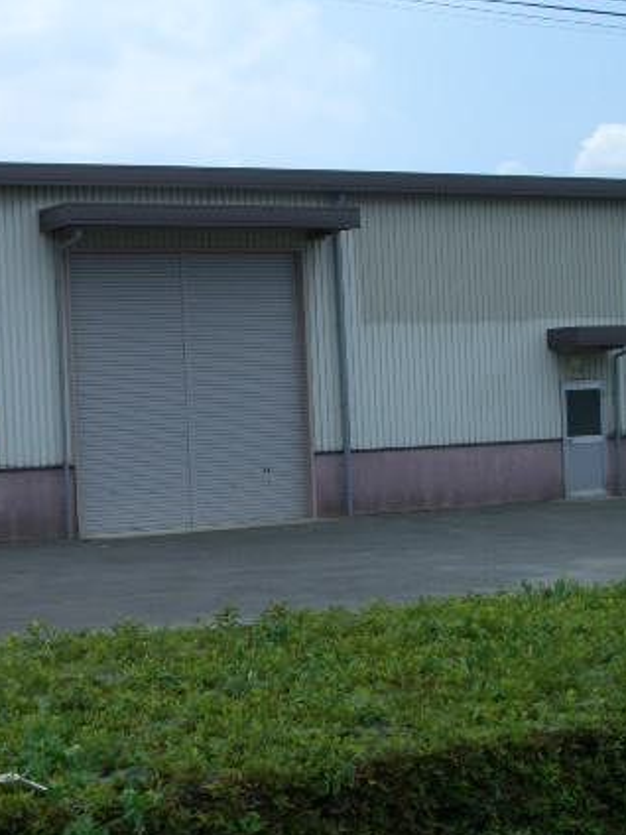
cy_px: 437
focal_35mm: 74
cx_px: 165
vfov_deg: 26.3
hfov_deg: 19.8
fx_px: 1784
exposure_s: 1/500
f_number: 5
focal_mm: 8.2
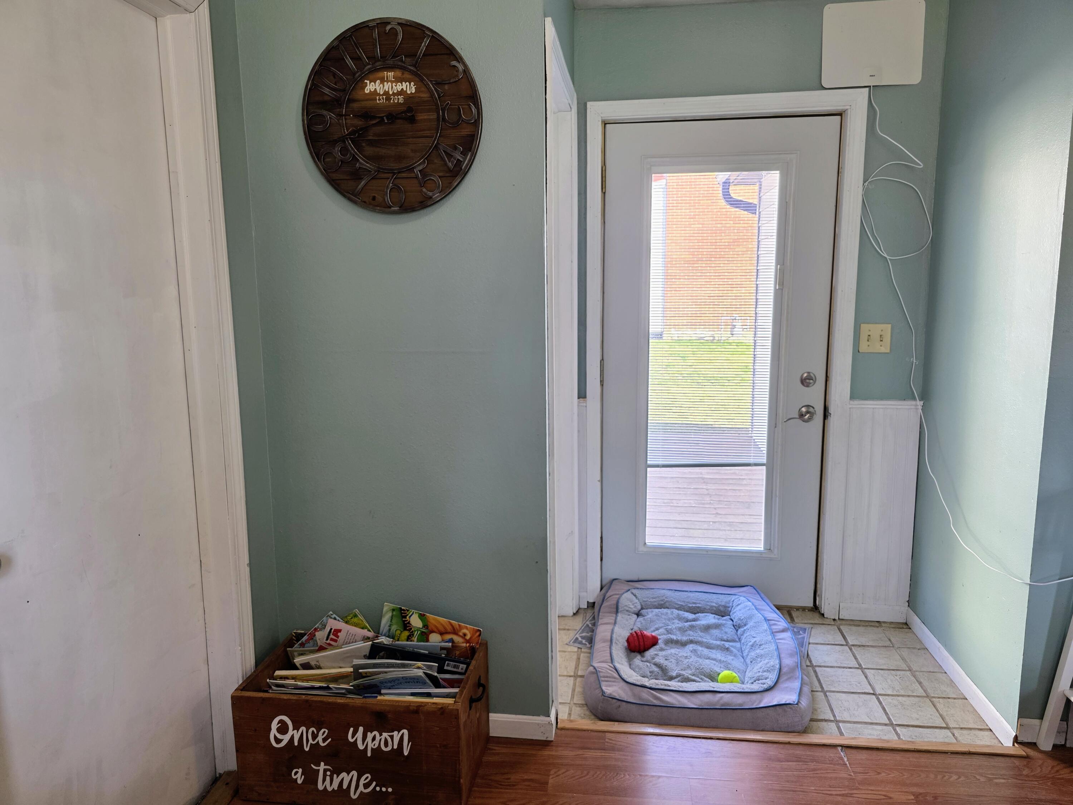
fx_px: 713
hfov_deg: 73.9
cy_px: 402
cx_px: 536
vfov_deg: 58.9
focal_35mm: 23
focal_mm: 6.3
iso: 160
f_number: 1.7
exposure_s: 1/120
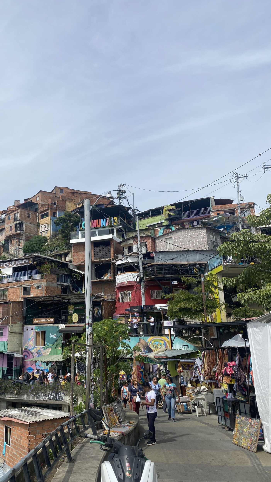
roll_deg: -1.1
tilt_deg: +18.1
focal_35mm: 29
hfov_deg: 39.6
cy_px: 242
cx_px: 87
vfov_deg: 66.1
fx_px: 370
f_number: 1.8
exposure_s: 1/3984
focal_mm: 4.25
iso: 32
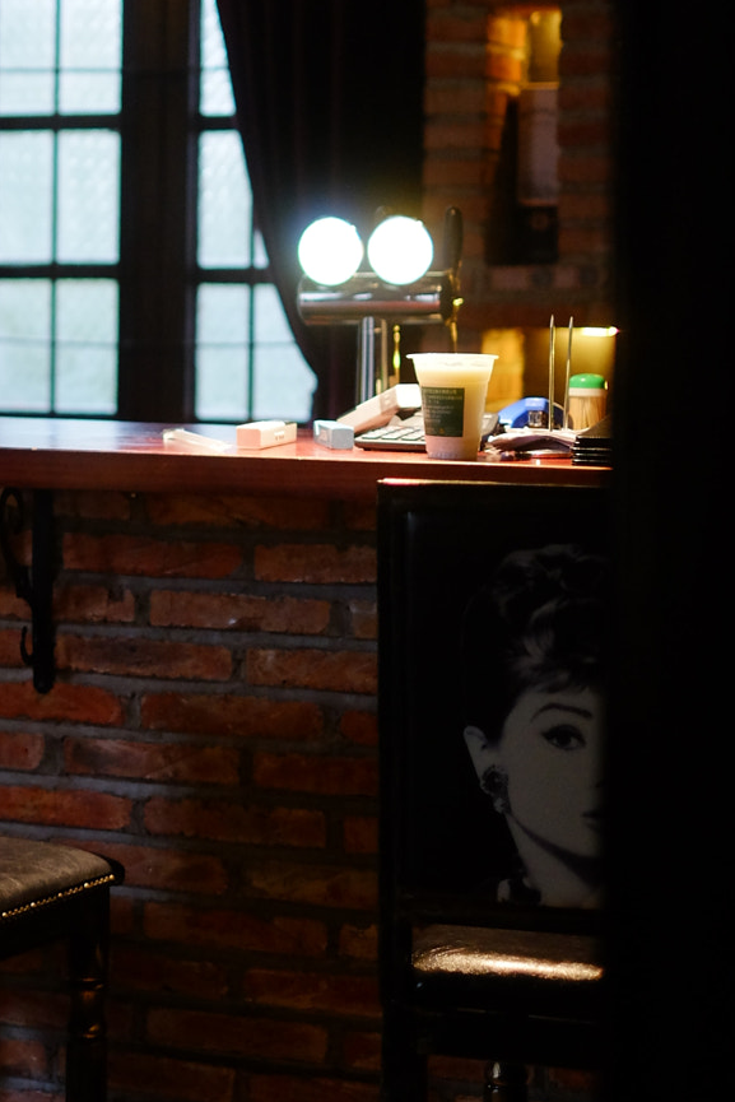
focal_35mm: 98
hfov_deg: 13.8
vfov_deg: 20.7
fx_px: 3000
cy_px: 308
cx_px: 67
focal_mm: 35
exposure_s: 1/60
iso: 1250
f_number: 1.4
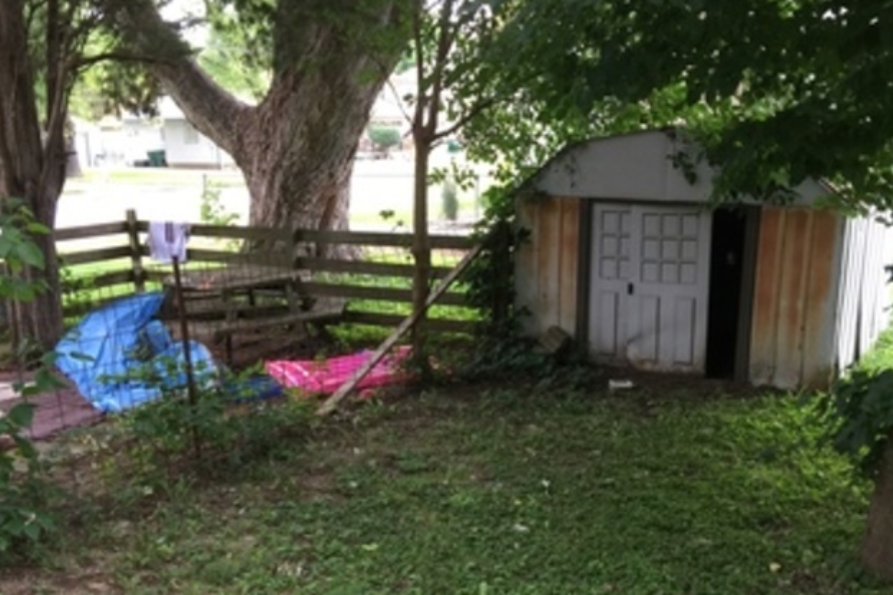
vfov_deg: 42.2
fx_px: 769
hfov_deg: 60.3
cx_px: 440
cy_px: 260
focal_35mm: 31
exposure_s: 1/30
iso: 40
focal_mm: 4.15
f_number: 2.2
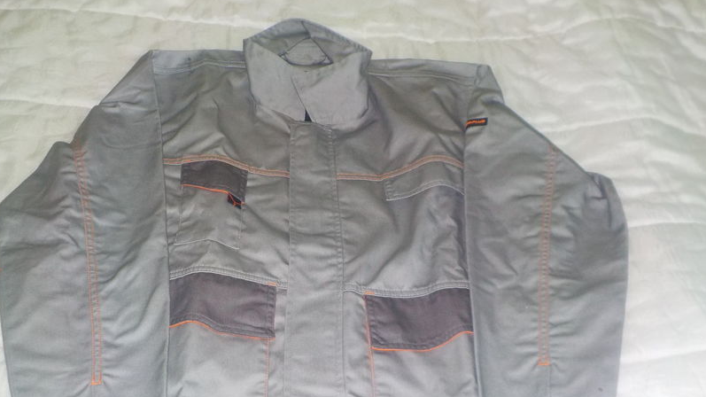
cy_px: 258
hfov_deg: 49.3
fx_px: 767
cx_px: 322
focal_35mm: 41
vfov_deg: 28.8
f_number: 3.3
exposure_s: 1/30
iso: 200
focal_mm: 4.1
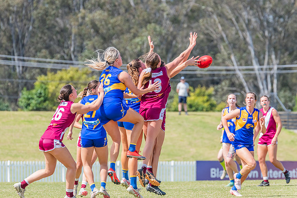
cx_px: 131
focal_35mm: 421
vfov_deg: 3.3
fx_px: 3472
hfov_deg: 4.9
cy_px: 87
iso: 800
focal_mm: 360
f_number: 9
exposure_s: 1/1250
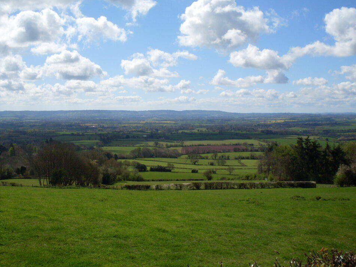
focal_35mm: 41
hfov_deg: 45.8
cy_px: 131
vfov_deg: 35.1
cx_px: 174
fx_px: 422
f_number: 8.4
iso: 80
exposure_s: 1/350
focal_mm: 6.3
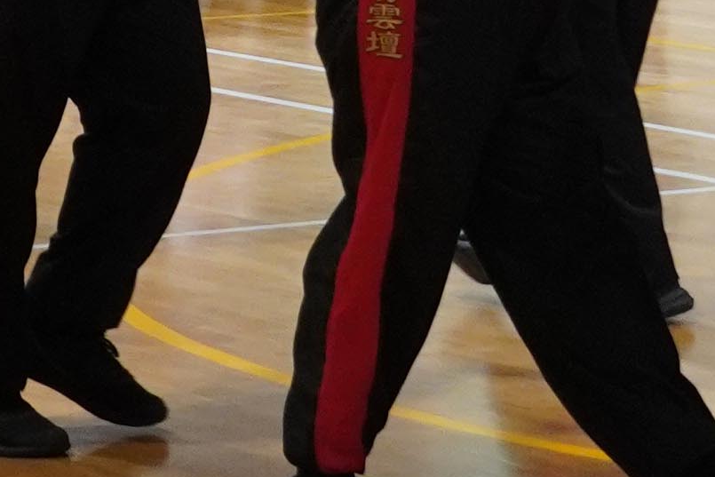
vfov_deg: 4.2
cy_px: -1039
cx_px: 71
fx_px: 6217
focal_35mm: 313
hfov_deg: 6.6
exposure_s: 1/160
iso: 1250
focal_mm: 28
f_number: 4.5
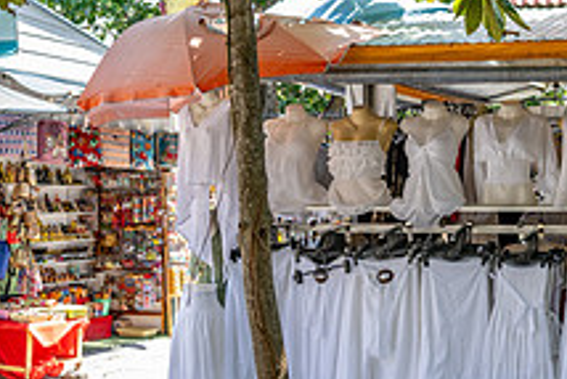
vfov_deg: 20.9
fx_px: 1024
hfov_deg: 29.4
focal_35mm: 65
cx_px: 533
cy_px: 219
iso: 90
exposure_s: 1/200
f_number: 2.8
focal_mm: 24
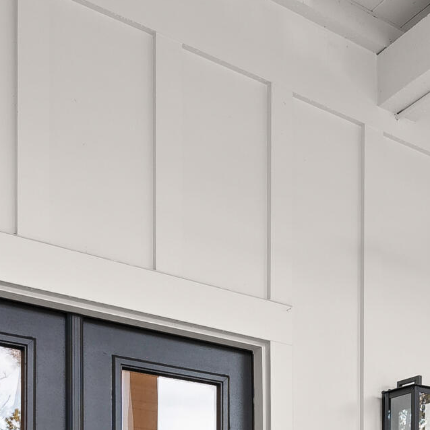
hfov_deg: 29.3
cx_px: 386
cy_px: 606
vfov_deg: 25.0
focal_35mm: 56
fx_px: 787
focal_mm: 14
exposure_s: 1/1.25
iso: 400
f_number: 9
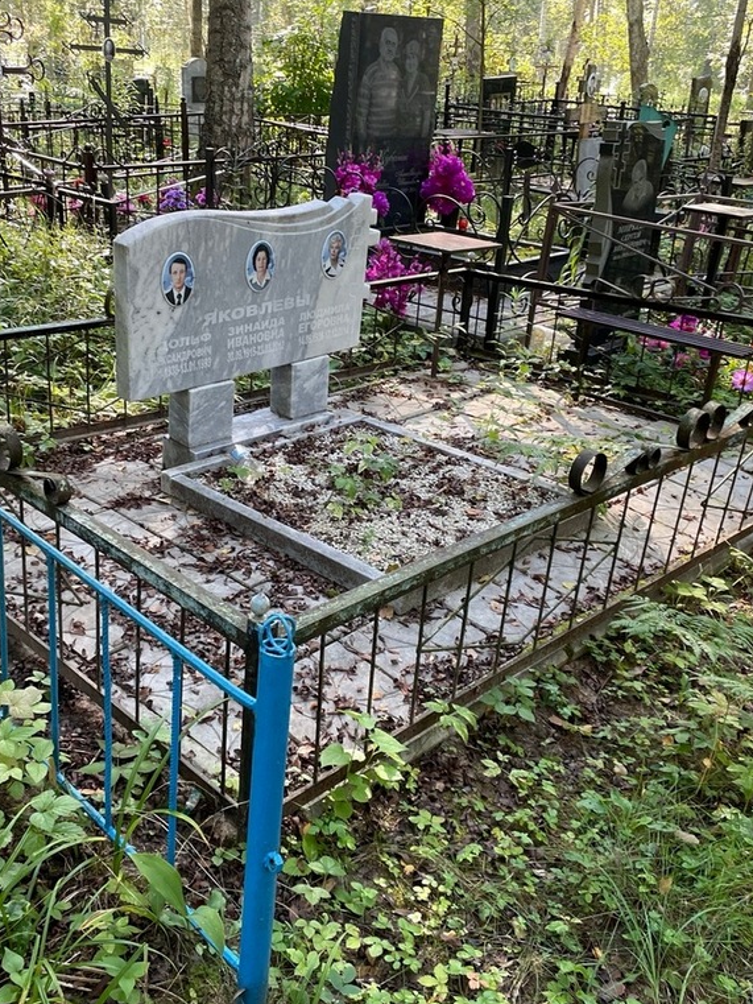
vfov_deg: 52.6
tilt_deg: -17.6
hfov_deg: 40.7
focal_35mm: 35
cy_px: 504
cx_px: 342
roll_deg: -3.1
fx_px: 1015
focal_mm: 4.2
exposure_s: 1/121
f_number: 1.6
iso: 80
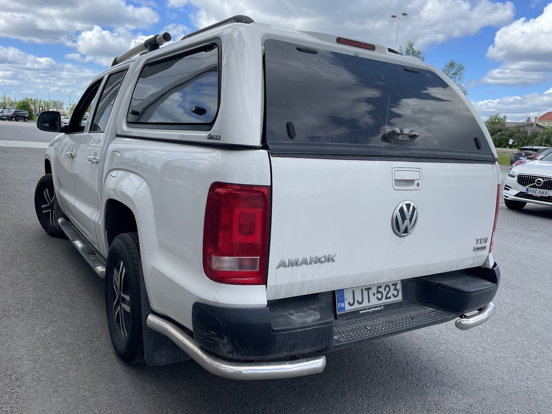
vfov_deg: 49.7
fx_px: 447
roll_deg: -3.7
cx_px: 276
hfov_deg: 63.4
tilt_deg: -10.8
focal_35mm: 28
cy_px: 213
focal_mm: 4.2
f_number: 1.6
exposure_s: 1/1531
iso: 32
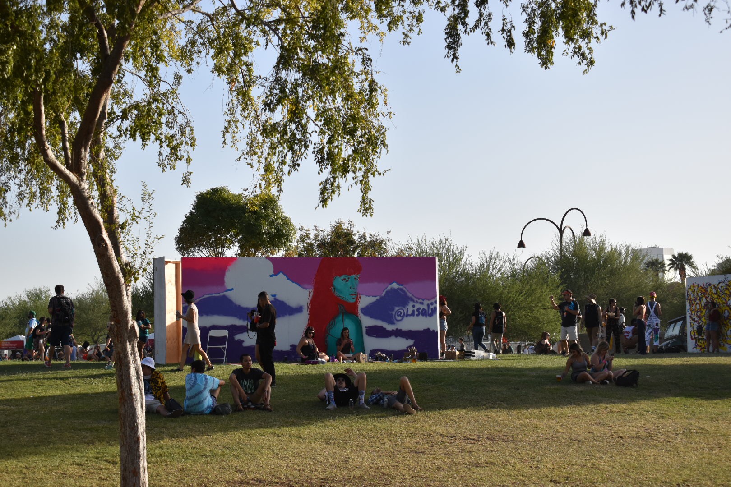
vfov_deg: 21.6
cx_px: 366
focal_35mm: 63
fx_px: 1279
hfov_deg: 31.9
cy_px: 244
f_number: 6.3
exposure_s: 1/1600
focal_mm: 42
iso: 400
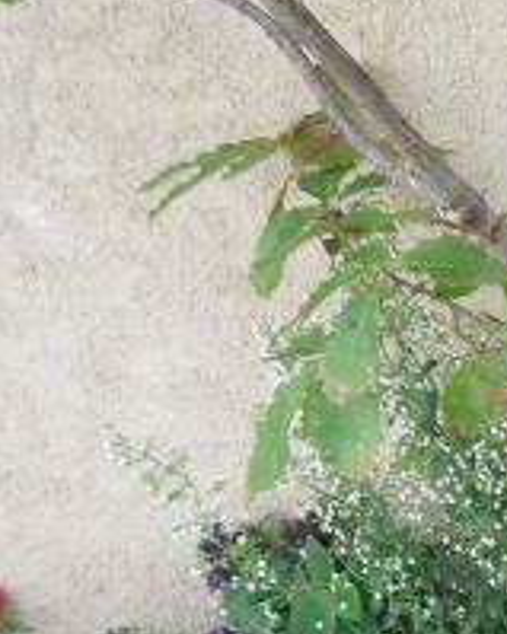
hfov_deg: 12.8
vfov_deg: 16.6
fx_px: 2121
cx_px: 810
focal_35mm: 113
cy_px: 644
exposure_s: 1/125
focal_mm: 6.3
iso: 100
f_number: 3.1
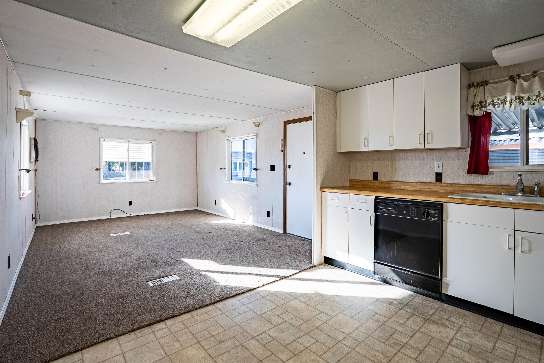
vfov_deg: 73.8
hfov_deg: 96.7
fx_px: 242
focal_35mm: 16
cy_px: 182
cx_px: 272
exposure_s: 1/800
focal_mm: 16
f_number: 9
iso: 400
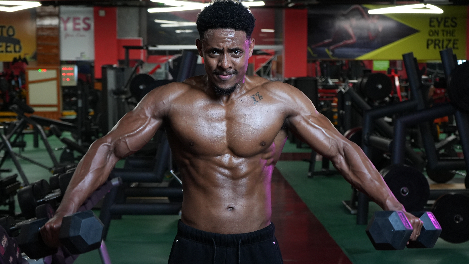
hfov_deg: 34.3
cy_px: 159
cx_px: 222
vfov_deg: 19.7
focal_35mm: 61
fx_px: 759
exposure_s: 1/100
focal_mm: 45
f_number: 5
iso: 1600
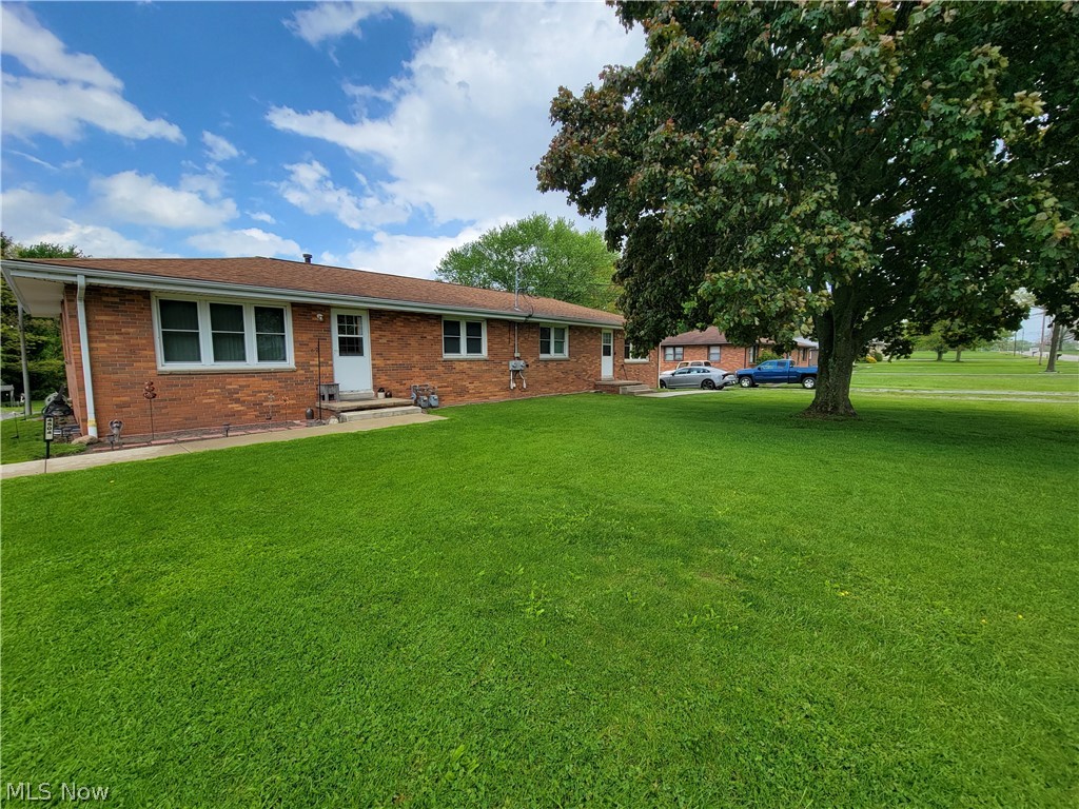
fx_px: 405
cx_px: 540
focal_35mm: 13
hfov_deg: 106.2
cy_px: 404
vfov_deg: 89.9
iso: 50
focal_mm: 2.2
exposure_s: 1/1286
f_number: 2.2
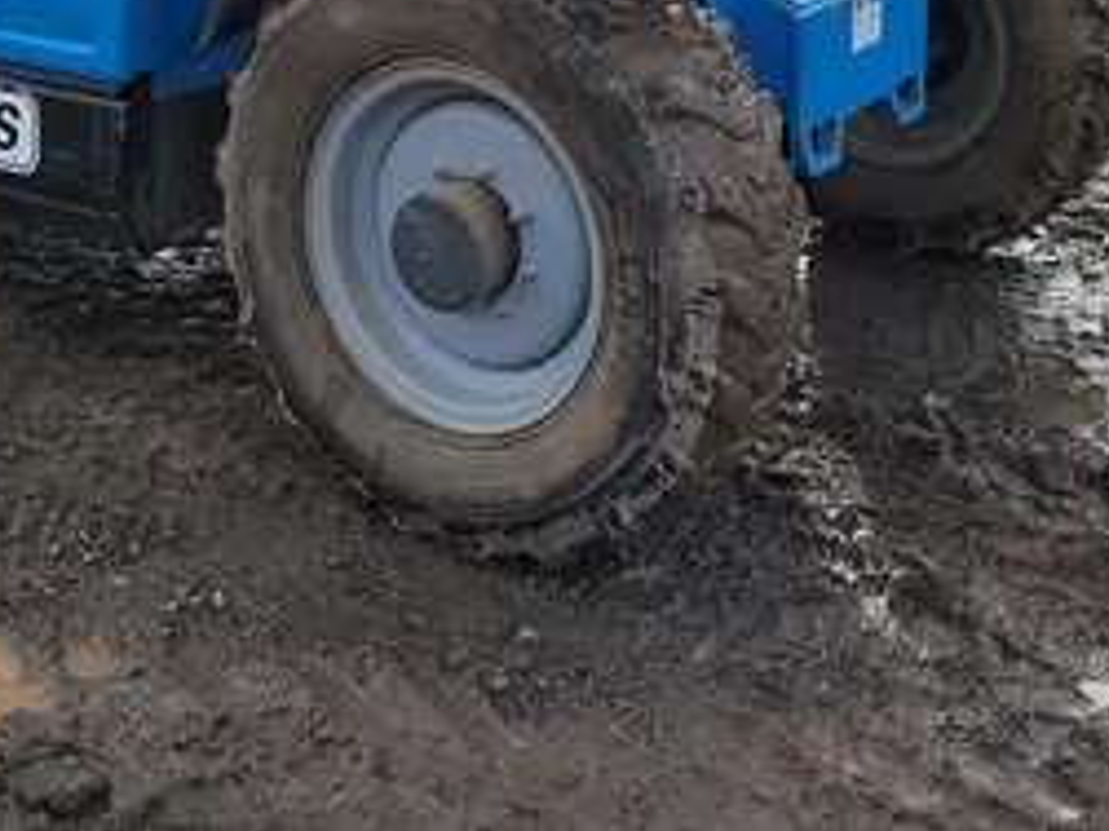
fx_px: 1825
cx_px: 517
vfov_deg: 24.0
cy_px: -77
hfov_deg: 33.8
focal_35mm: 57
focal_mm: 5.4
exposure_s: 1/814
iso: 40
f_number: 1.8
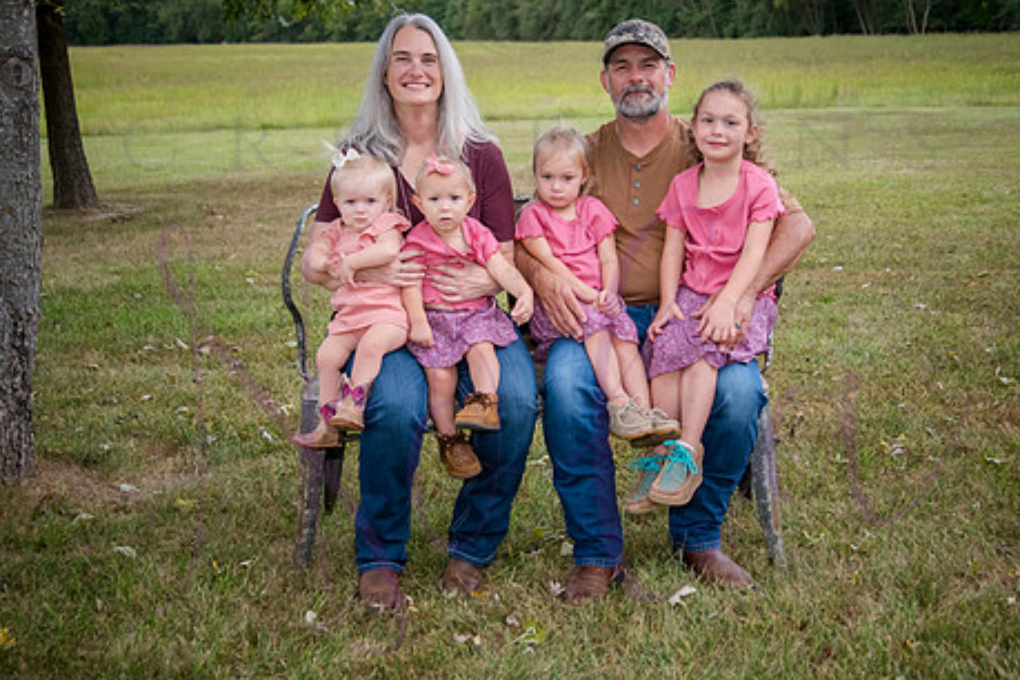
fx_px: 1360
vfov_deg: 28.0
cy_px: 252
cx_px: 531
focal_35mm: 48
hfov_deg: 41.1
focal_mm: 38
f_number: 4.2
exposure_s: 1/640
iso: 400
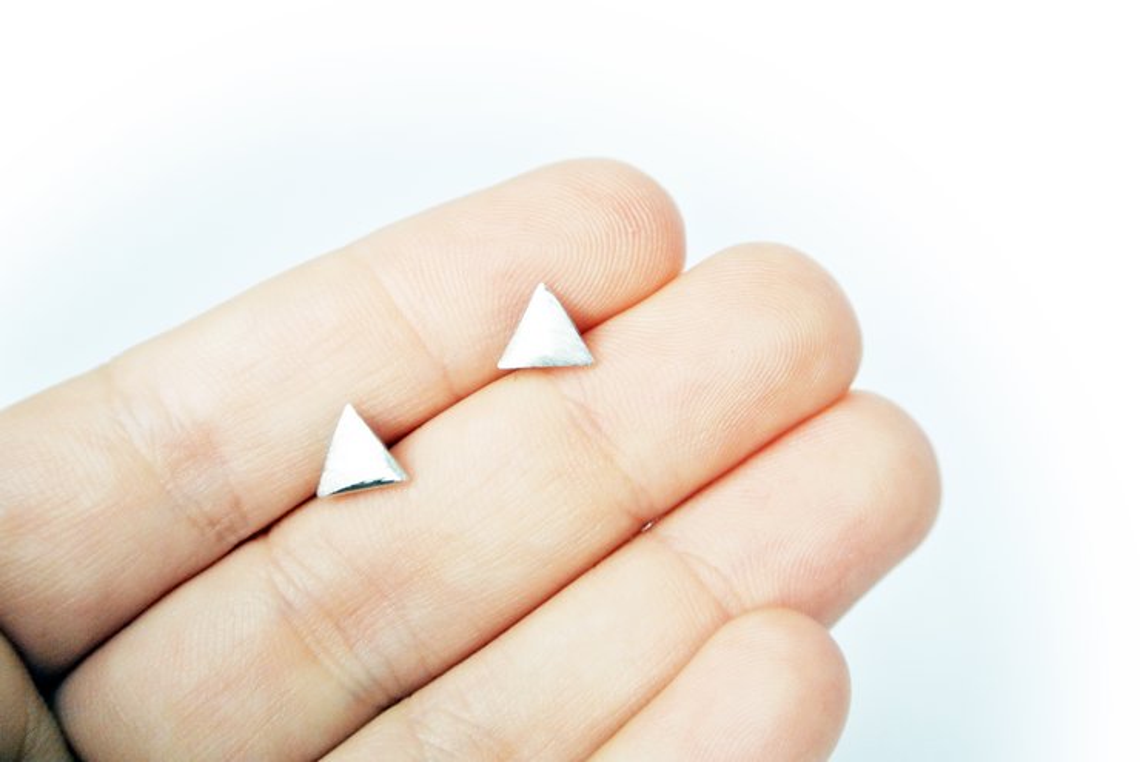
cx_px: 570
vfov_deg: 21.6
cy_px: 381
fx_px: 1997
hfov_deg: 31.9
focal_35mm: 63
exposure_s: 1/125
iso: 250
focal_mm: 23.6
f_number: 5
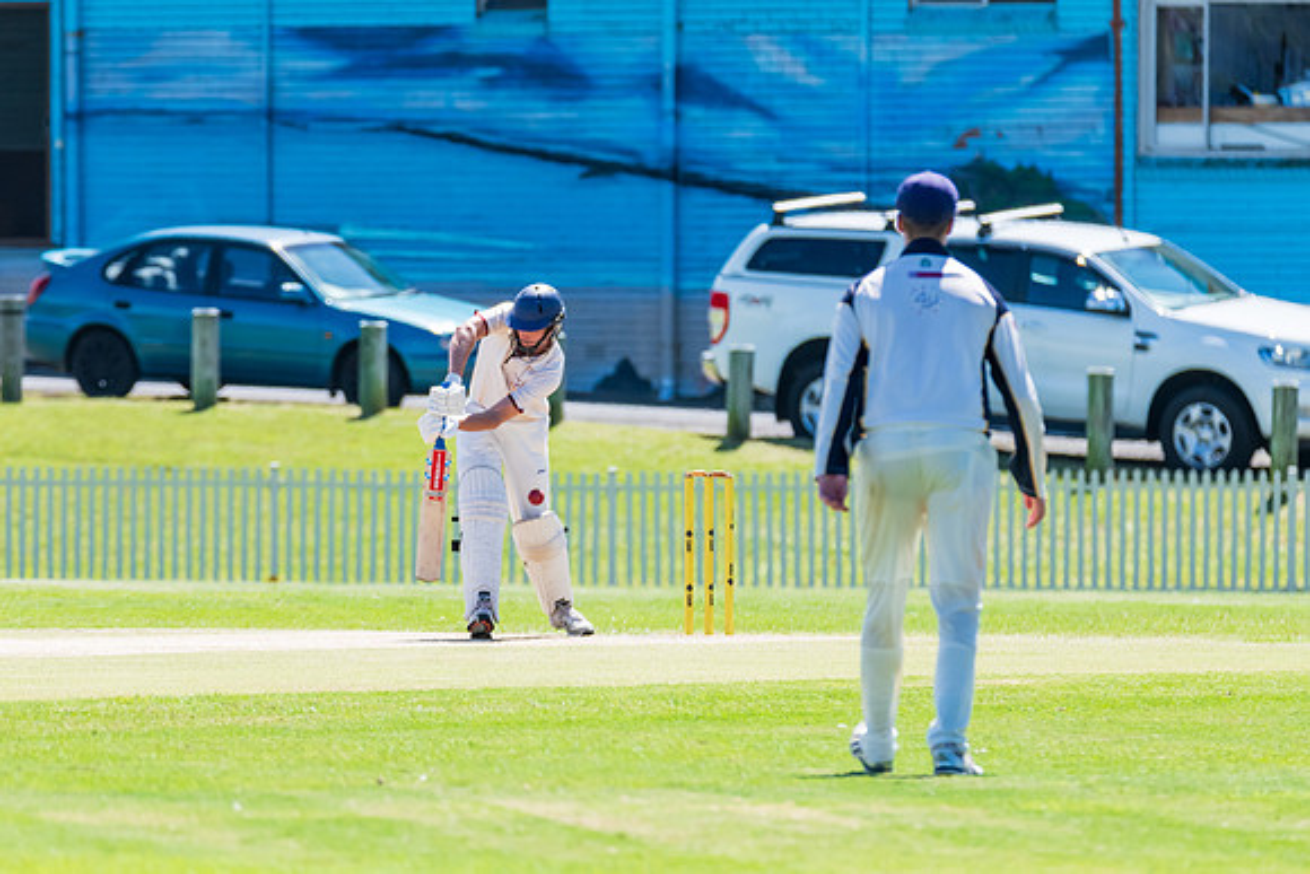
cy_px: 428
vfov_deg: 2.5
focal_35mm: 553
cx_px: 484
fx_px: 20128
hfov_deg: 3.7
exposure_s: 1/2500
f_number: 6.3
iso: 640
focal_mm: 400
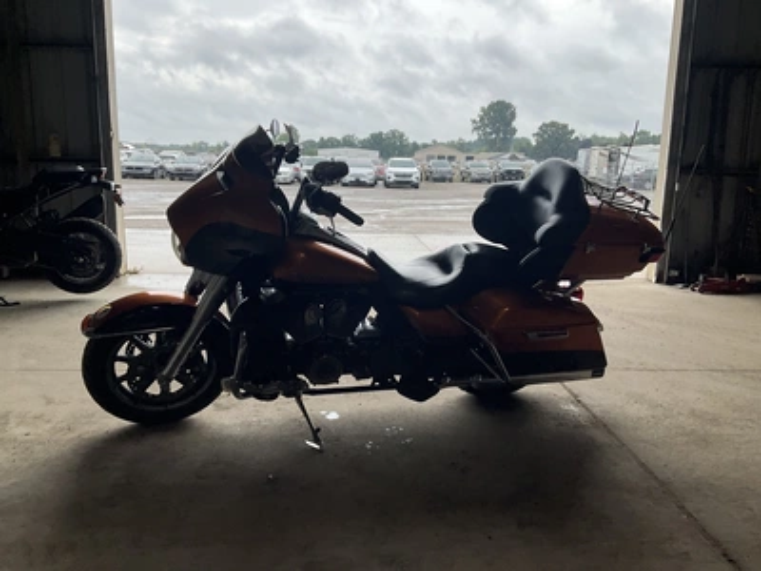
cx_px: 380
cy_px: 286
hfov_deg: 61.7
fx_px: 638
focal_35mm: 29
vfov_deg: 48.2
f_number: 1.8
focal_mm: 3
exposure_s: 1/556
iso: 25
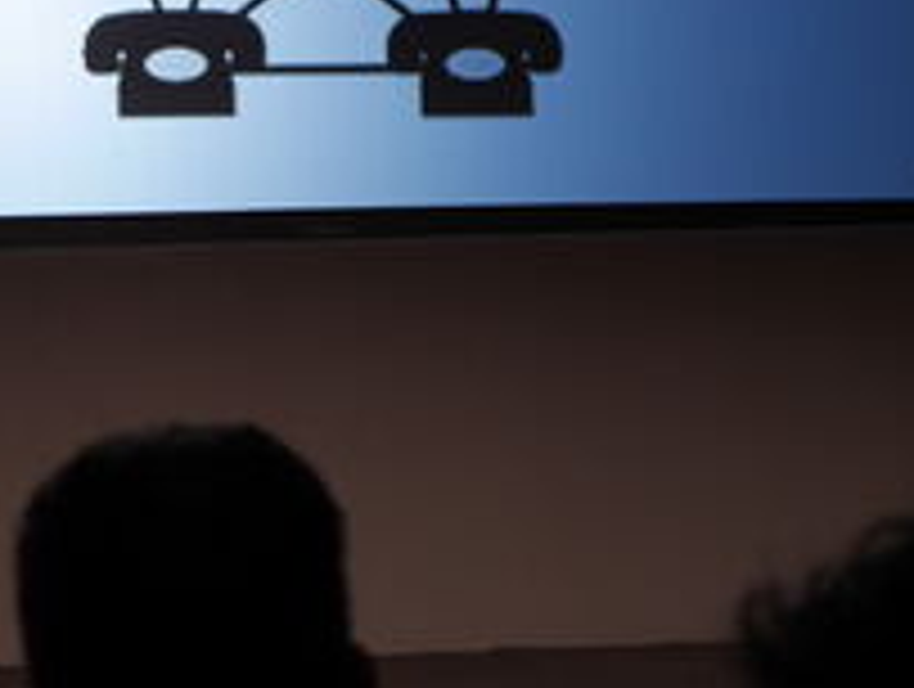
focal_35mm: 126
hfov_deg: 15.2
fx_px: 3333
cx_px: -77
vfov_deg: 11.4
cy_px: -308
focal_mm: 20
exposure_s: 1/125
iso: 200
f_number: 1.8
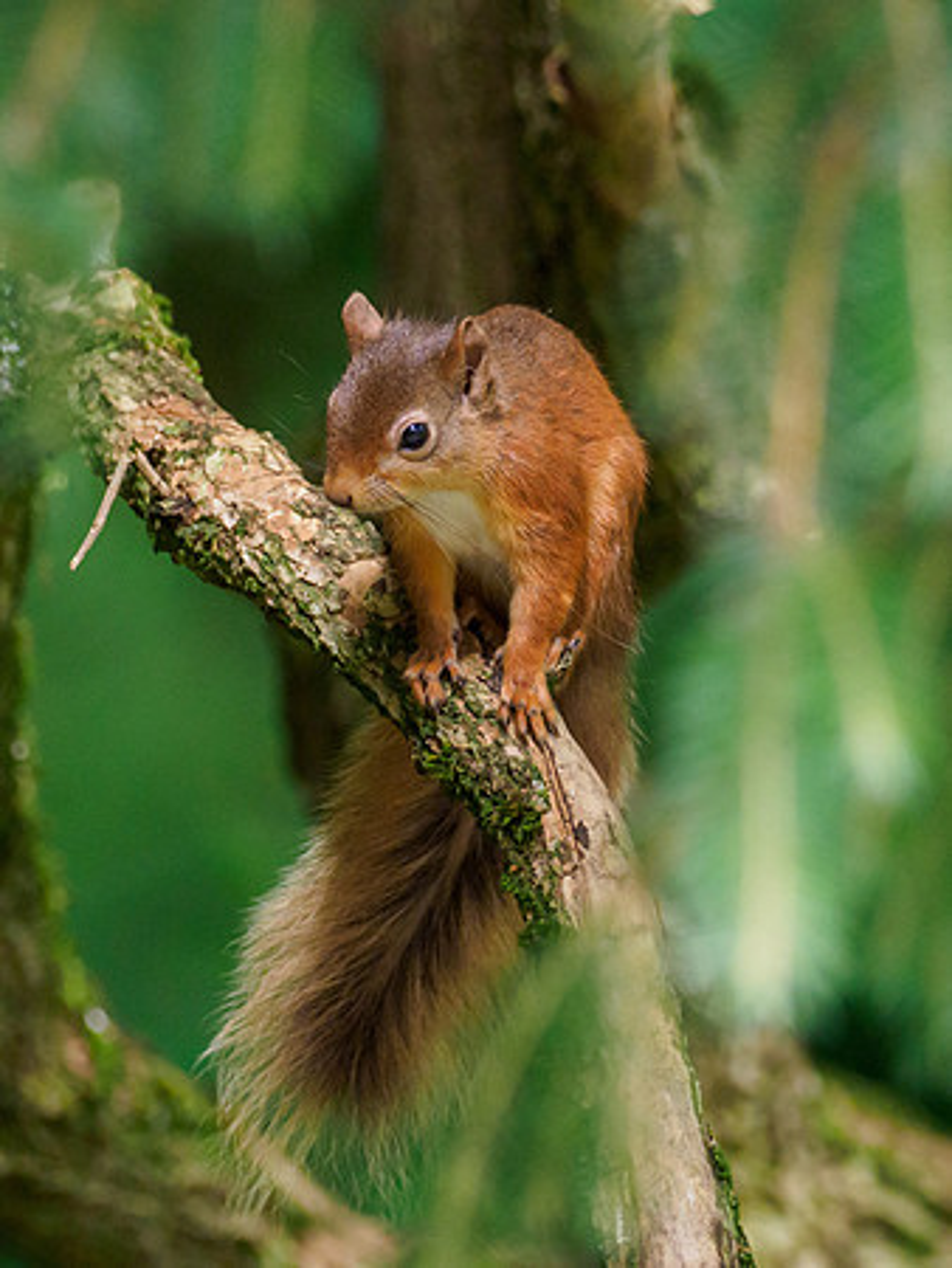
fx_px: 36442
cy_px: 534
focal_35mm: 995
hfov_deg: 1.5
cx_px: 498
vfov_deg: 2.0
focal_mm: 300
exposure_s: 1/640
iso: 2000
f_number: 4
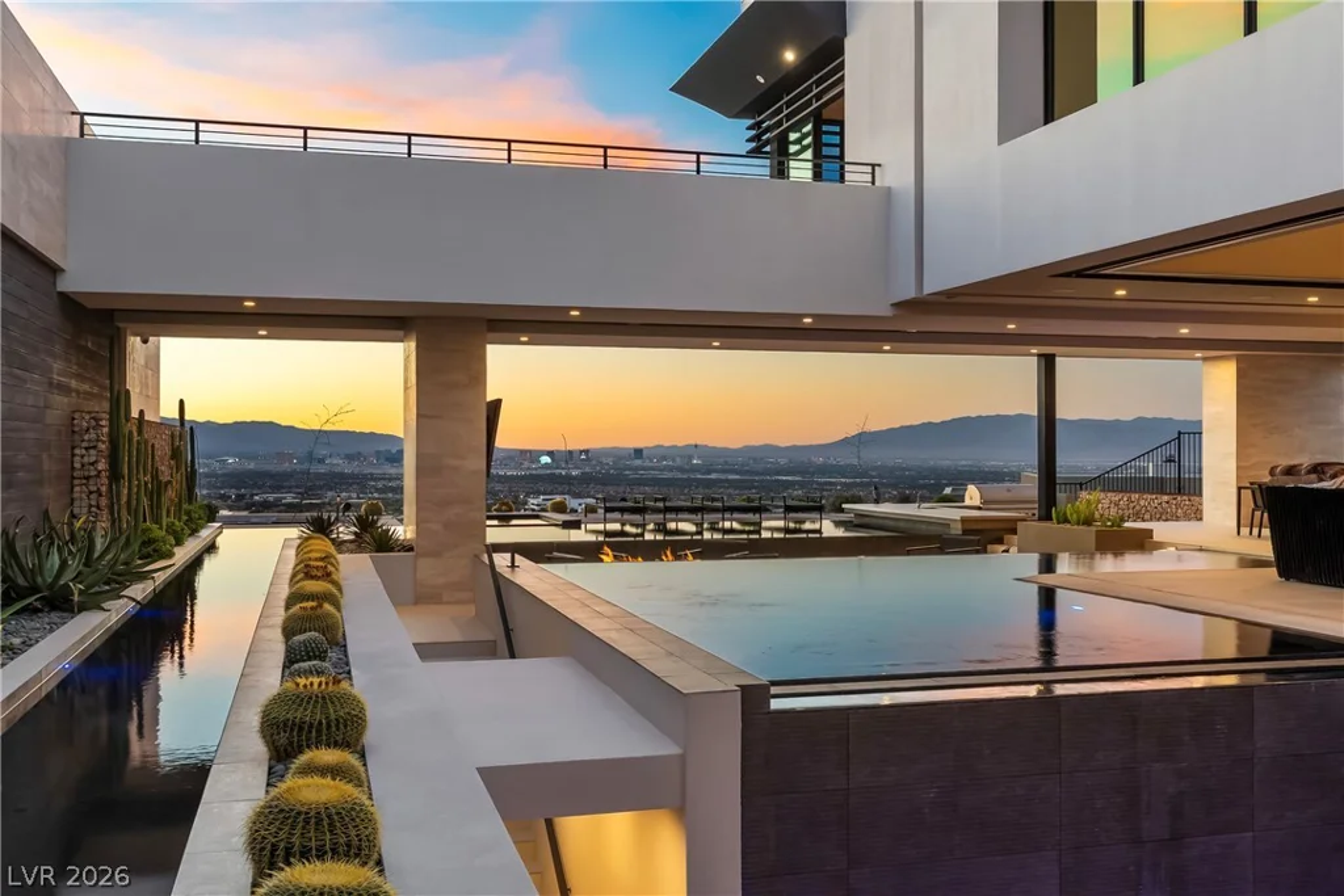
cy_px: 448
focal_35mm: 34
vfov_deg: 38.9
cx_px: 672
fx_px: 1269
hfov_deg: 55.8
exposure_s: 1/2
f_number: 8
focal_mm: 23
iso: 250
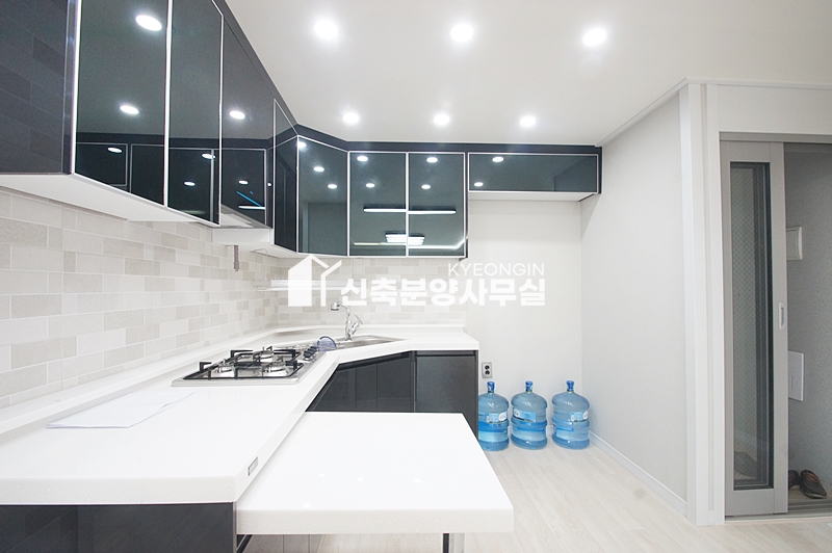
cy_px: 276
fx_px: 381
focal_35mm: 16
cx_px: 416
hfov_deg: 95.0
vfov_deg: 72.0
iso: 800
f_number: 9
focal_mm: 11
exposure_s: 1/15
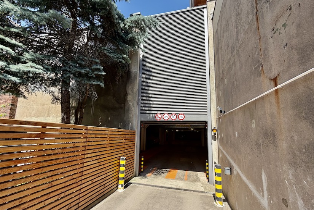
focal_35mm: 15
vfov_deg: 77.2
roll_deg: -0.4
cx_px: 160
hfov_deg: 100.4
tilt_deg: +8.0
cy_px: 113
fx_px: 131
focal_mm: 2.22
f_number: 2.2
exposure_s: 1/625
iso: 40
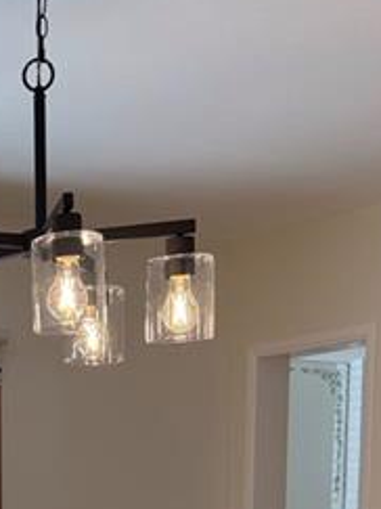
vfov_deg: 22.7
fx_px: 1116
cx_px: -65
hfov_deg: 18.4
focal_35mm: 76
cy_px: 674
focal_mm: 6.76
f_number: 1.78
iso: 100
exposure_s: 1/571
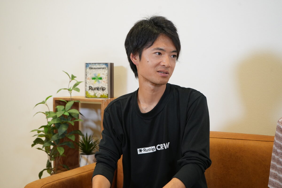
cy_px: 94
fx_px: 415
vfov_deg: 25.5
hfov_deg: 37.5
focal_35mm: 53
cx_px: 141
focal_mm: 53
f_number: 6.3
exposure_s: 1/100
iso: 2000
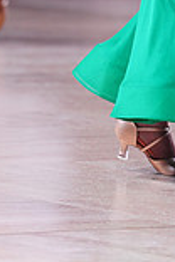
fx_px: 3828
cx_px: 223
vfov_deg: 3.9
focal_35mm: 525
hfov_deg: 2.6
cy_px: -176
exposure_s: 1/500
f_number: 2.8
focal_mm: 141
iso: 1250
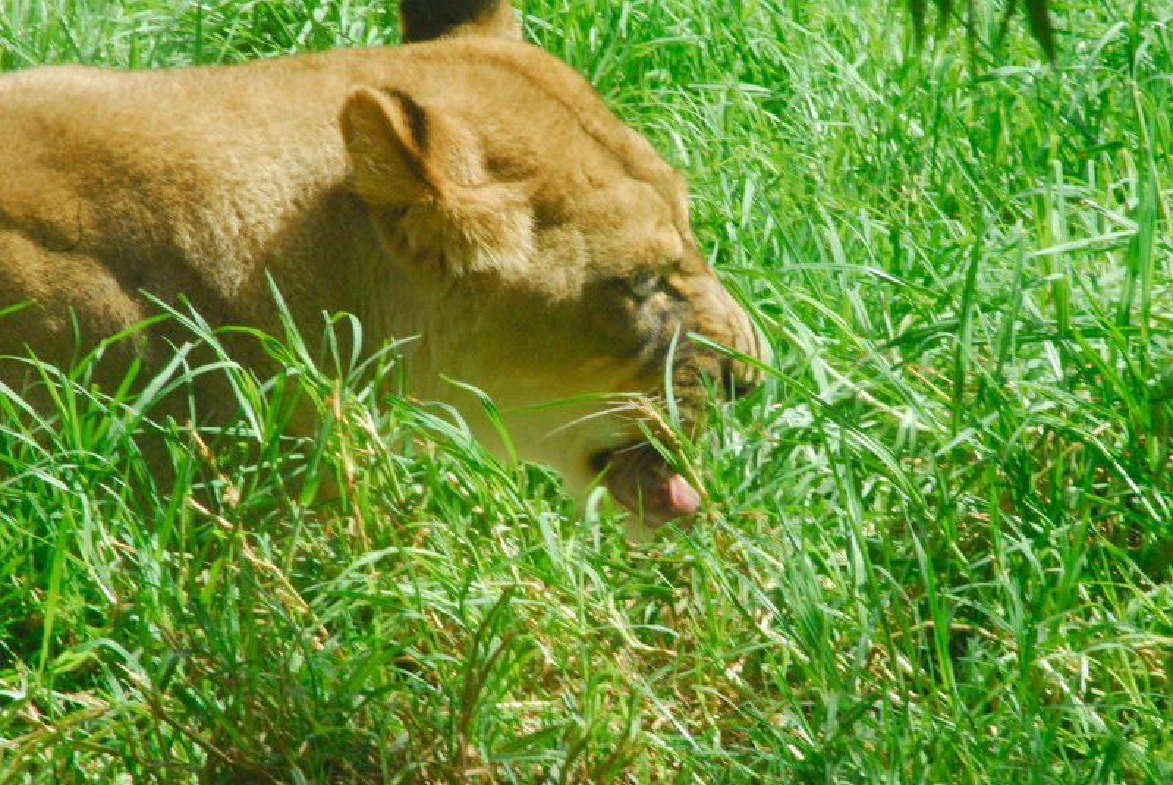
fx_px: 13208
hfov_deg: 5.1
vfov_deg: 3.4
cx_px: 586
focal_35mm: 405
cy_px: 392
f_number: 32
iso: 1600
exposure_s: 1/90
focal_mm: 270
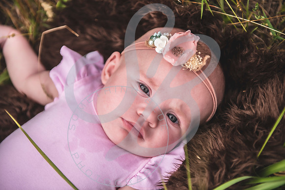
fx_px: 554
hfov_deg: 28.8
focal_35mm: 70
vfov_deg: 19.5
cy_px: 95
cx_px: 142
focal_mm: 70
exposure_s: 1/640
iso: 100
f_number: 2.8
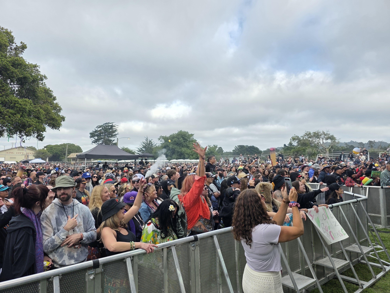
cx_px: 195
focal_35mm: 23
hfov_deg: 73.9
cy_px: 146
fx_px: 259
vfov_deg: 58.9
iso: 16
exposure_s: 1/180
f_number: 1.7
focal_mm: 6.3
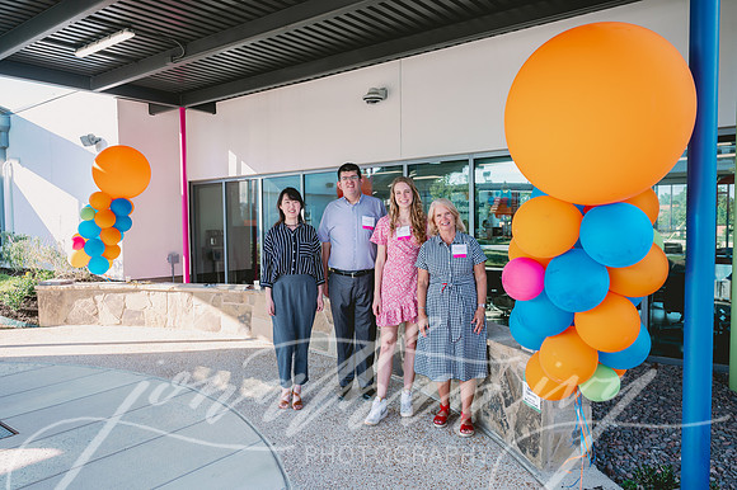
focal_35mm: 26
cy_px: 245
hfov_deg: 68.4
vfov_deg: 48.7
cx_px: 368
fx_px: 542
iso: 125
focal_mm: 26.5
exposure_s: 1/160
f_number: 4.5
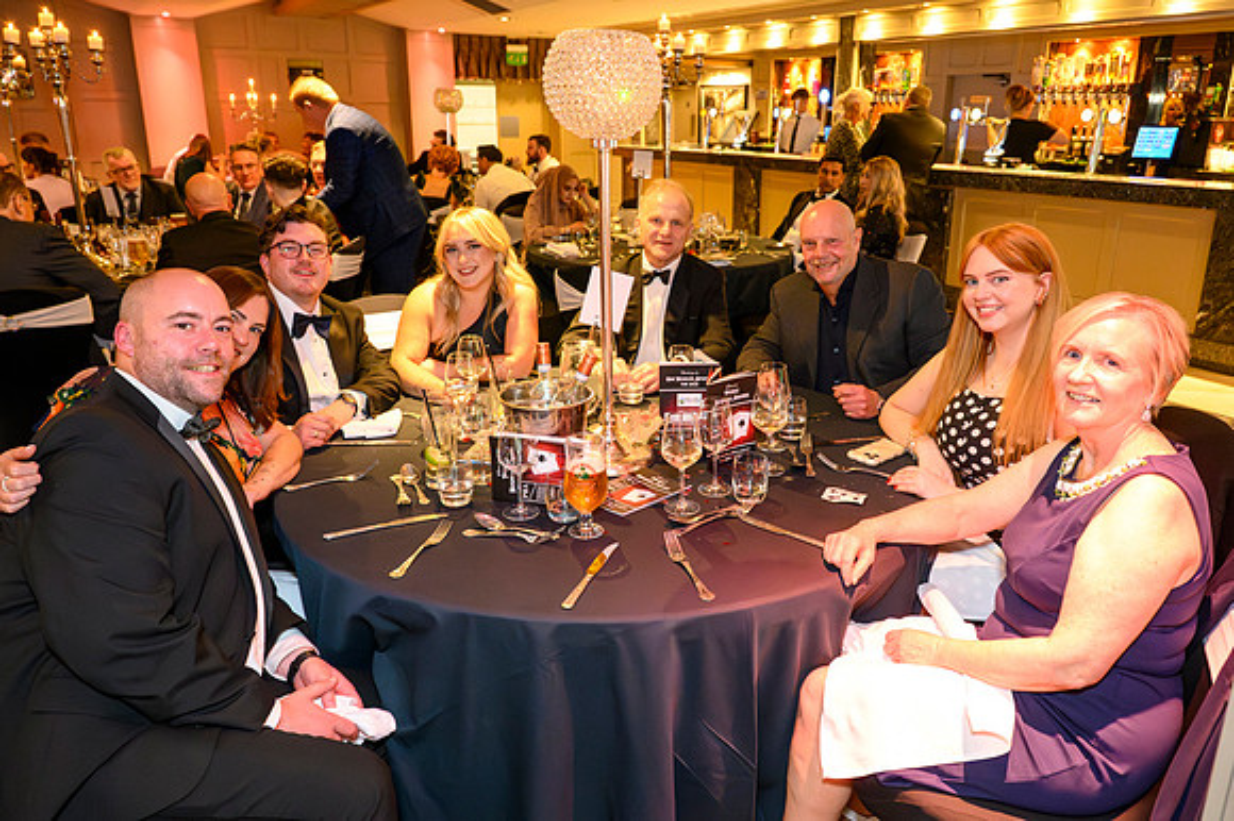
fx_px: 892
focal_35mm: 26
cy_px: 376
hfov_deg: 69.3
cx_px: 645
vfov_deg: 49.4
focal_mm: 24
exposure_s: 1/125
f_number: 4.5
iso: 20000
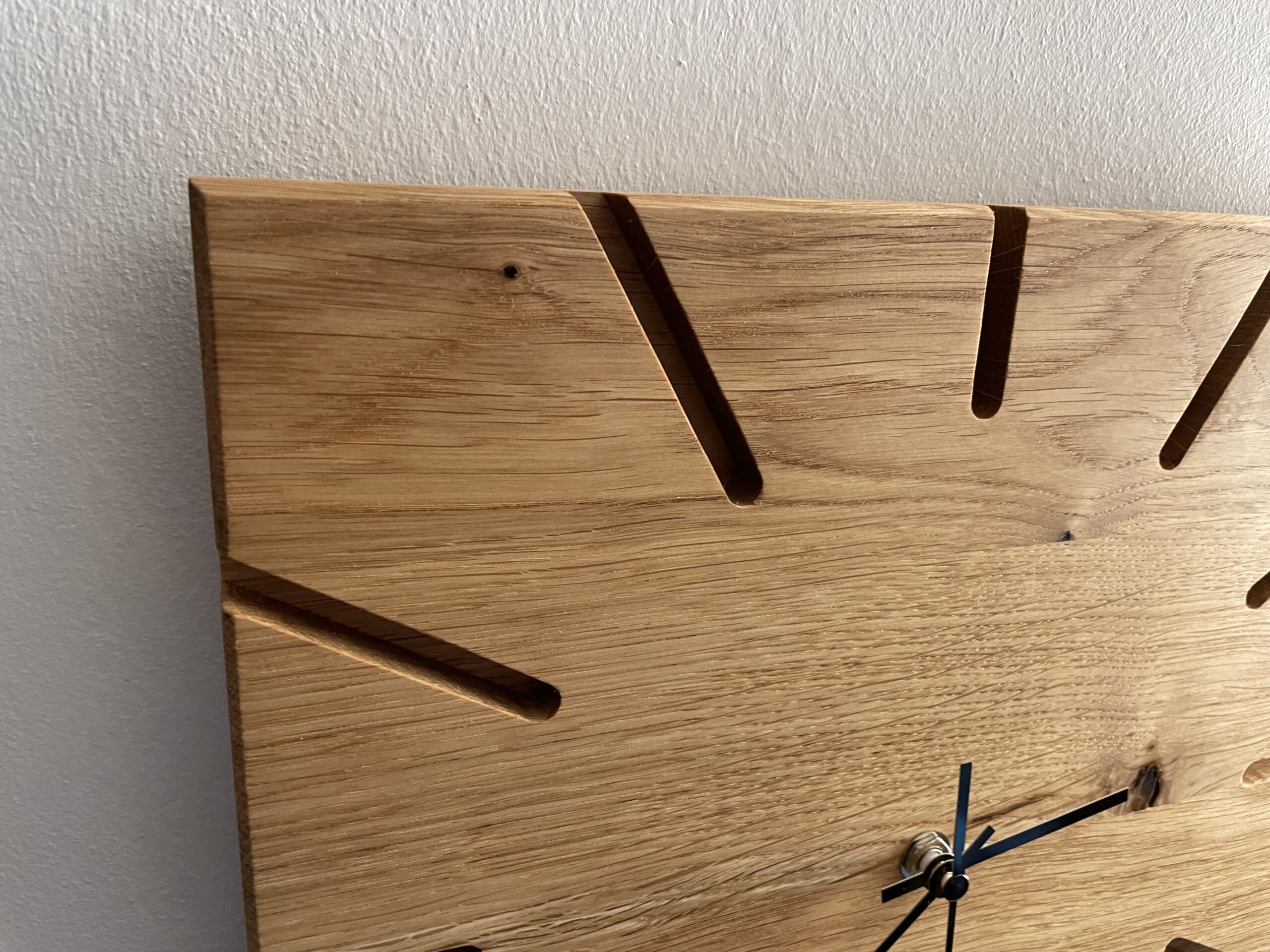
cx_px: 635
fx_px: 954
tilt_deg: -14.8
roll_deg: -1.8
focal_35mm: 26
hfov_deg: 67.3
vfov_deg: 53.1
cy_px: 476
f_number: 1.6
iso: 160
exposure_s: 1/59
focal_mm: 4.2
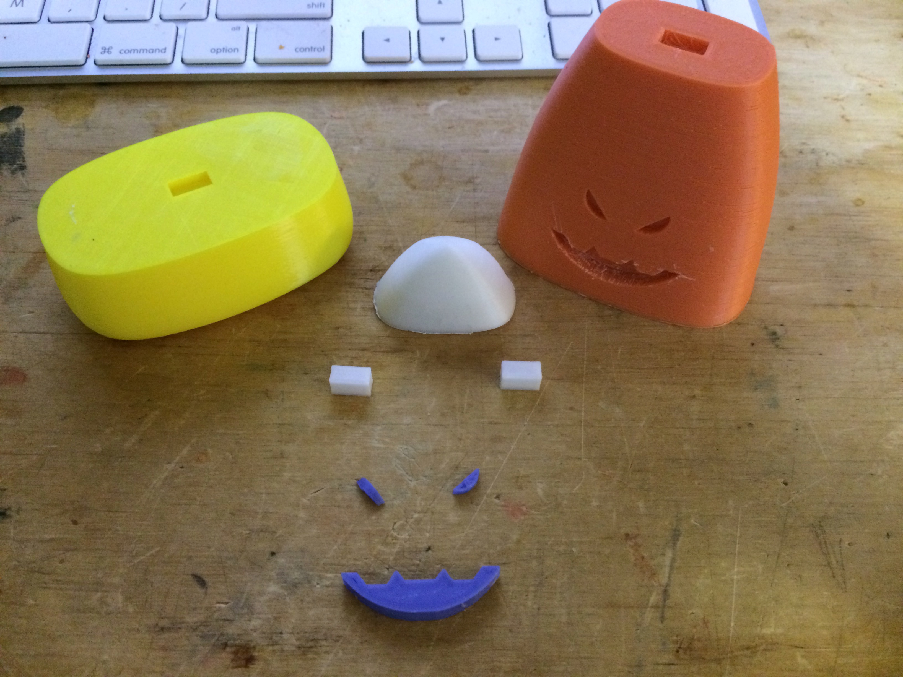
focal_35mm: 29
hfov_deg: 61.7
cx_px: 452
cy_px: 338
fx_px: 756
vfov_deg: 48.2
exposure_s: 1/15
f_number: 2.2
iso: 320
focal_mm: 4.15
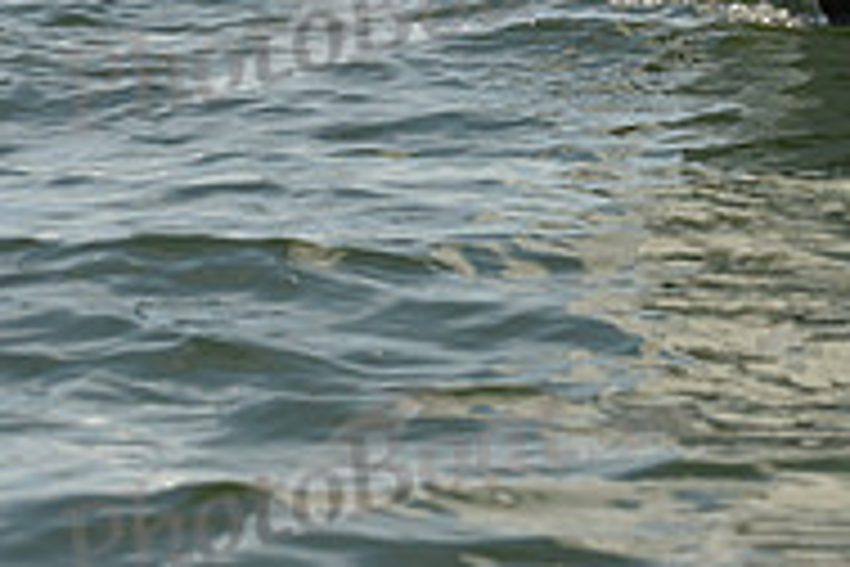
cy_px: -277
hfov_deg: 9.5
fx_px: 5076
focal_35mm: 215
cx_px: 931
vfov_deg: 6.3
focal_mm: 70
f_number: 8
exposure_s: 1/1600
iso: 320
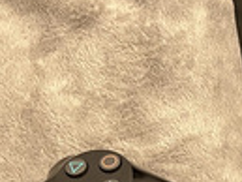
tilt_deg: -63.3
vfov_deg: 12.0
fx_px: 847
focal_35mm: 121
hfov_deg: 14.9
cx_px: 383
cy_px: 216
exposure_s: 1/25
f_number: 1.5
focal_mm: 5.7
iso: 500
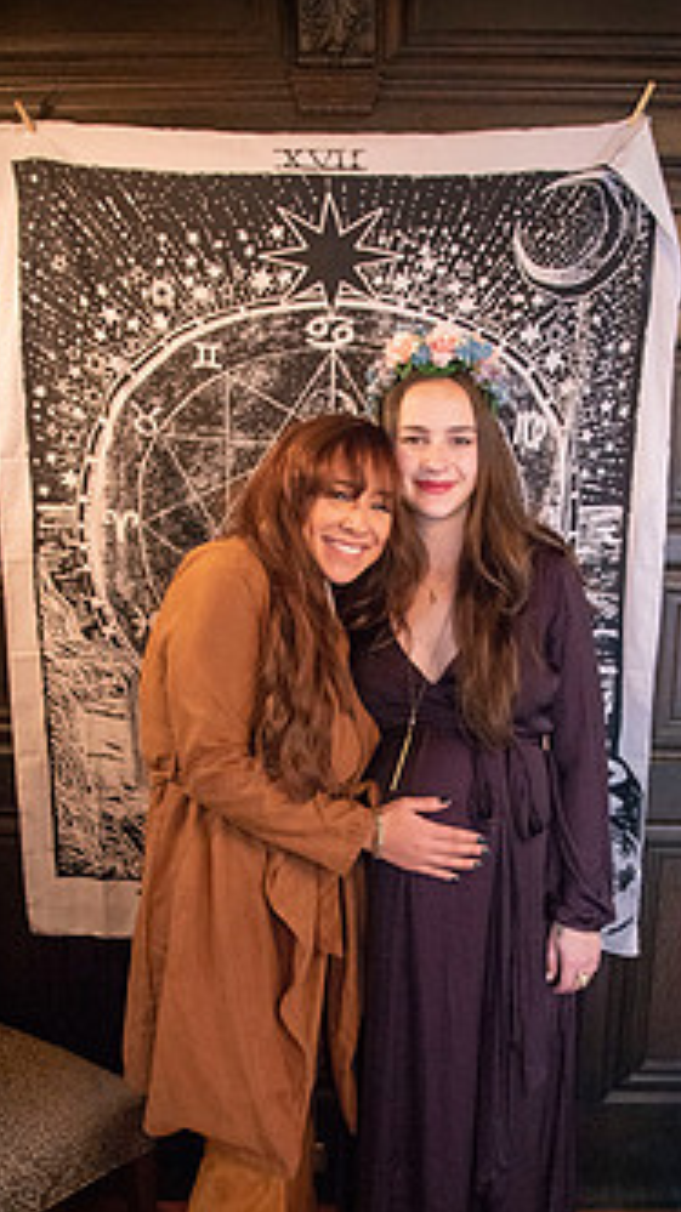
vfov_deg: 57.1
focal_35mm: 34
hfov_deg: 34.6
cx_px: 382
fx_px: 1093
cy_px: 783
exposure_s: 1/200
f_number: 4
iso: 3200
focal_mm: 24
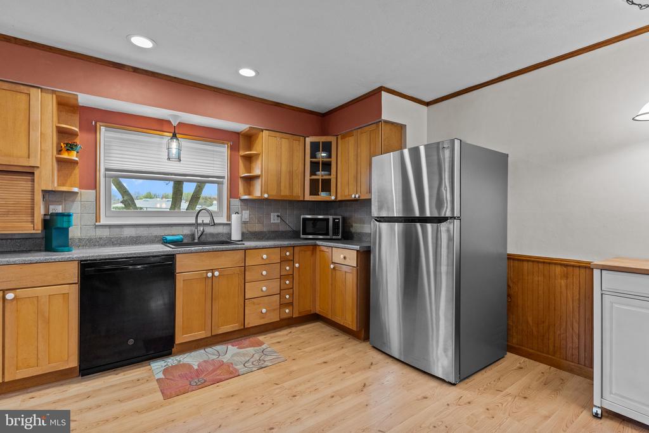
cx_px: 324
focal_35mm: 17
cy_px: 216
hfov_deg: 93.3
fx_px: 306
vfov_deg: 70.5
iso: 500
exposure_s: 1/13
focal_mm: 17
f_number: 8
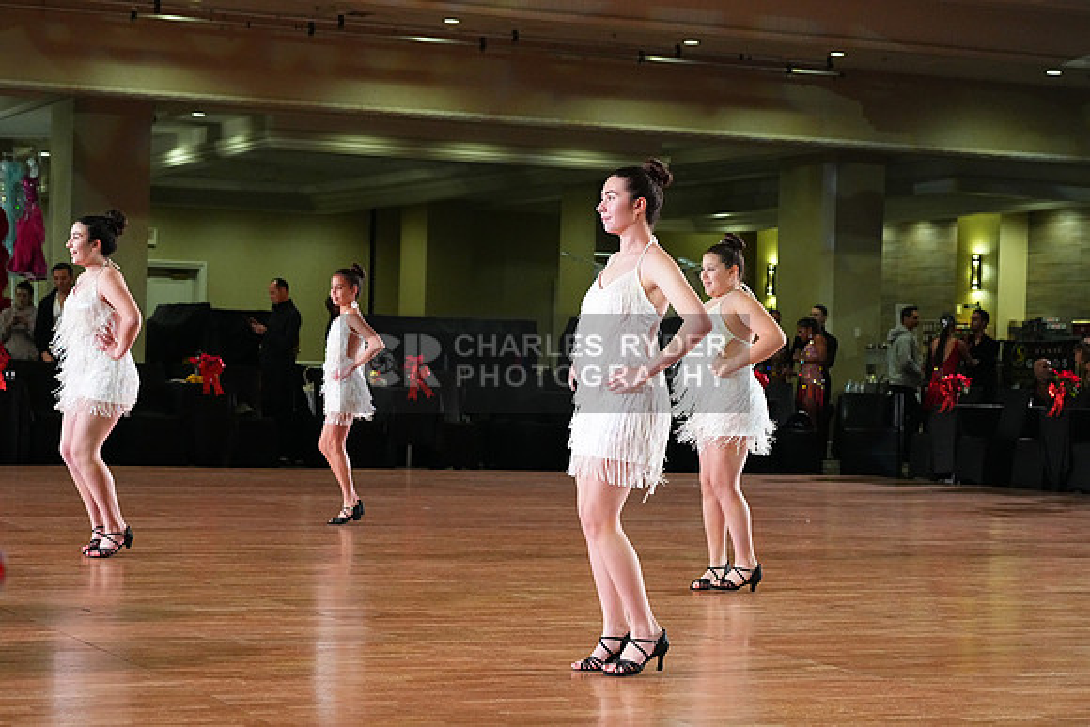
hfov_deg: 25.1
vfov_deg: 16.9
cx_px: 545
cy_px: 364
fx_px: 2453
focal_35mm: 81
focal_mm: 81
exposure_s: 1/400
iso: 8000
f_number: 6.3
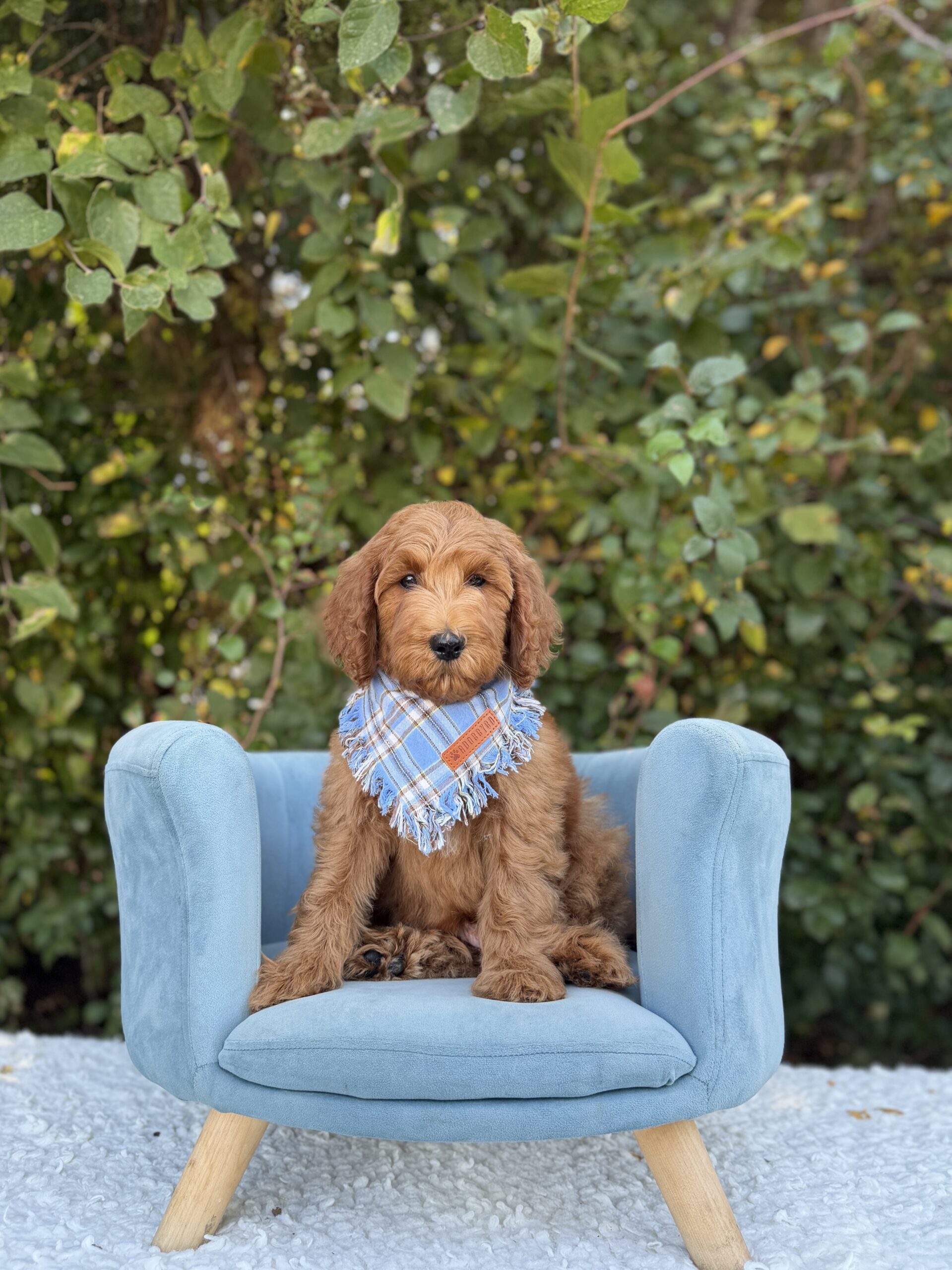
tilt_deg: +6.3
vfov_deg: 71.6
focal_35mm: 24
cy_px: 635
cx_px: 476
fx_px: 880
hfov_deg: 56.8
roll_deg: +1.9
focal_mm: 6.76
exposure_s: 1/220
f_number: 1.78
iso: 80
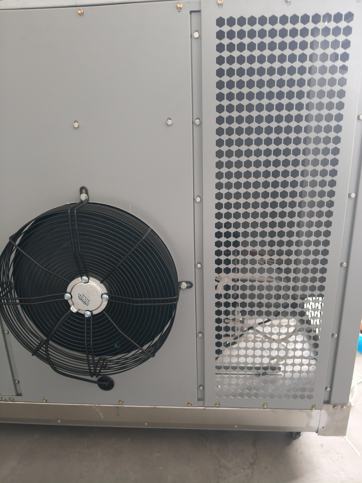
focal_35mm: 26
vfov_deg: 67.3
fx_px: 363
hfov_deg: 53.1
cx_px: 181
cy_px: 242
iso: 320
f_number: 1.8
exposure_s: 1/50.1
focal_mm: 4.84
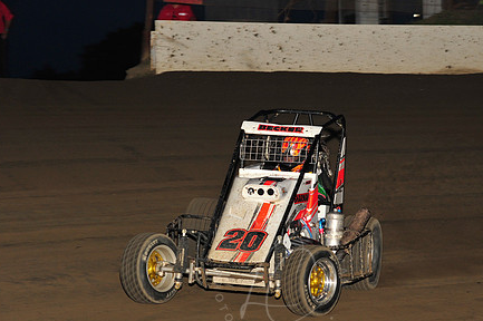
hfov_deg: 11.4
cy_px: 178
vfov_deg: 7.6
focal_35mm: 181
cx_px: 280
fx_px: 2427
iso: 800
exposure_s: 1/320
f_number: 6.3
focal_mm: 135
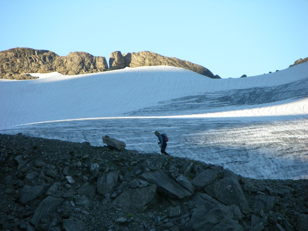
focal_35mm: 280
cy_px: 116
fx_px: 2491
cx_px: 154
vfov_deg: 5.3
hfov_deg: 7.1
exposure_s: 1/110
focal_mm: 71.2
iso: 50
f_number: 4.2
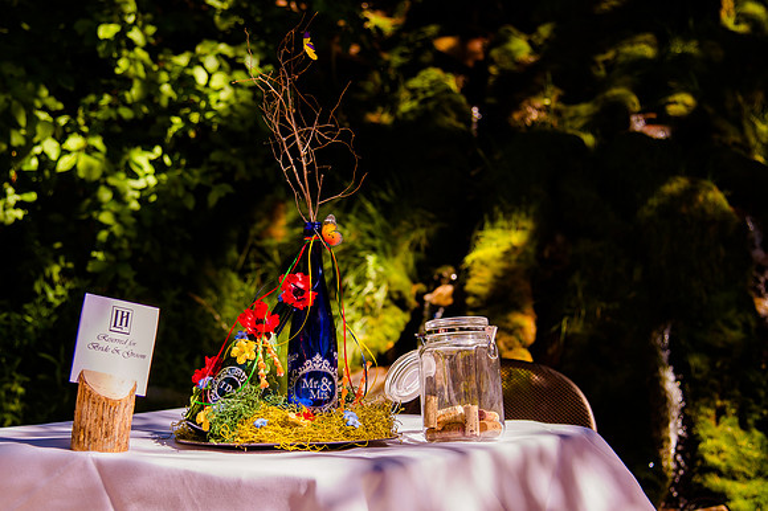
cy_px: 313
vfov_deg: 21.7
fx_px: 1329
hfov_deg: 32.2
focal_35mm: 62
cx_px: 362
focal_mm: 50
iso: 640
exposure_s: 1/2500
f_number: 4
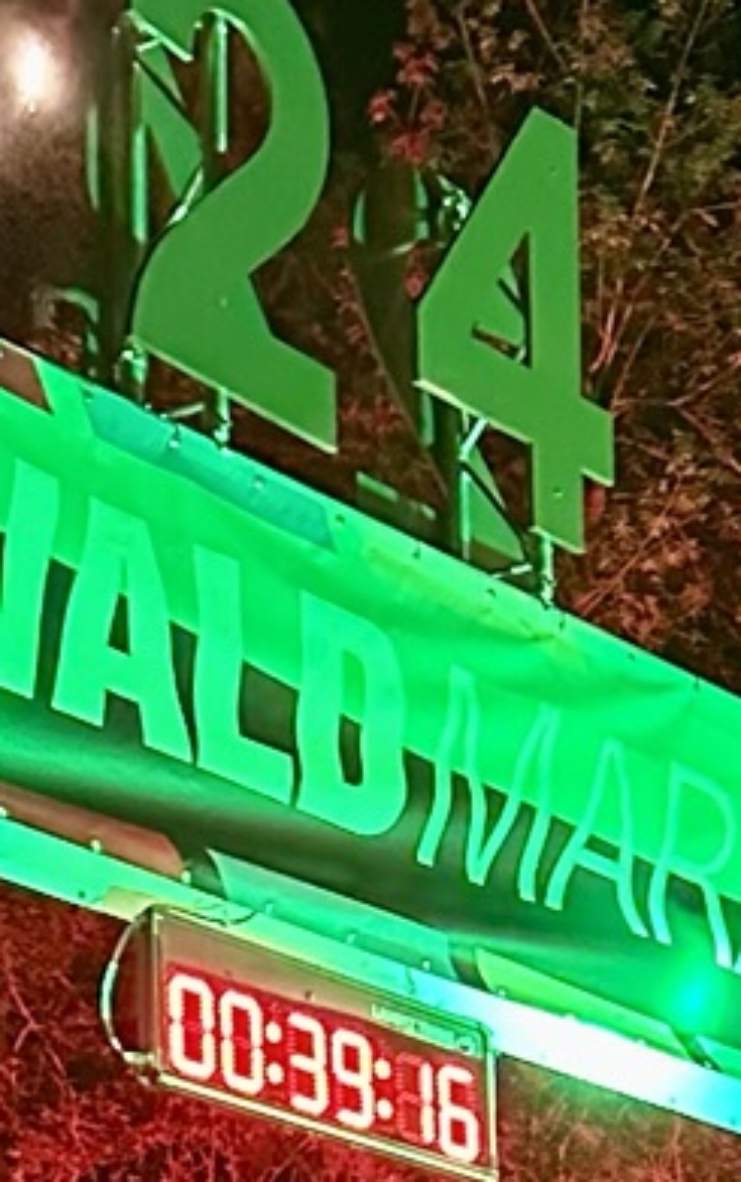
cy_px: 2041
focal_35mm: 130
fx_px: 4193
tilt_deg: +4.4
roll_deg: +0.5
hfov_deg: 9.9
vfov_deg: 14.4
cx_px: 919
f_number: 1.78
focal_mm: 6.86
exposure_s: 1/33
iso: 800
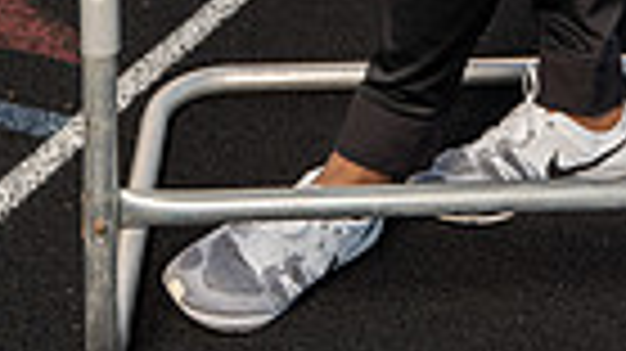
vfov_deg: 8.2
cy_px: -648
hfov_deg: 16.5
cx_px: 540
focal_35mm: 129
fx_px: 2140
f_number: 5
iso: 320
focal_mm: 38
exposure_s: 1/250
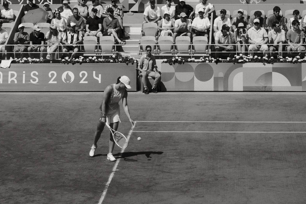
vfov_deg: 11.3
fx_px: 1028
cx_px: 152
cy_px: 102
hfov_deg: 16.9
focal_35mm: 121
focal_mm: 80
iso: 640
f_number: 8
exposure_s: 1/1400
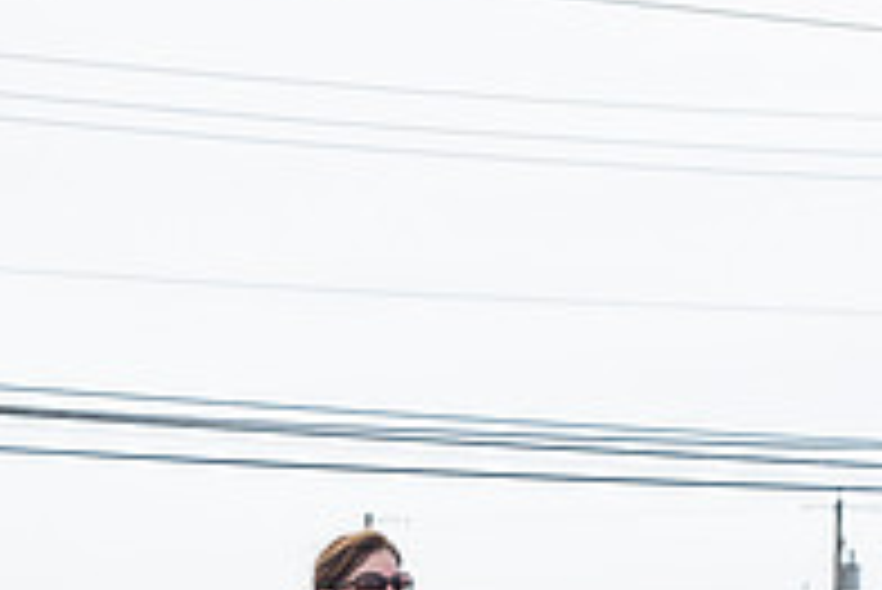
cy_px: 710
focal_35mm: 201
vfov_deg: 6.8
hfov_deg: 10.2
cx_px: 324
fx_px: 4928
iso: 800
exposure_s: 1/4000
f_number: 4
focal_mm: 52
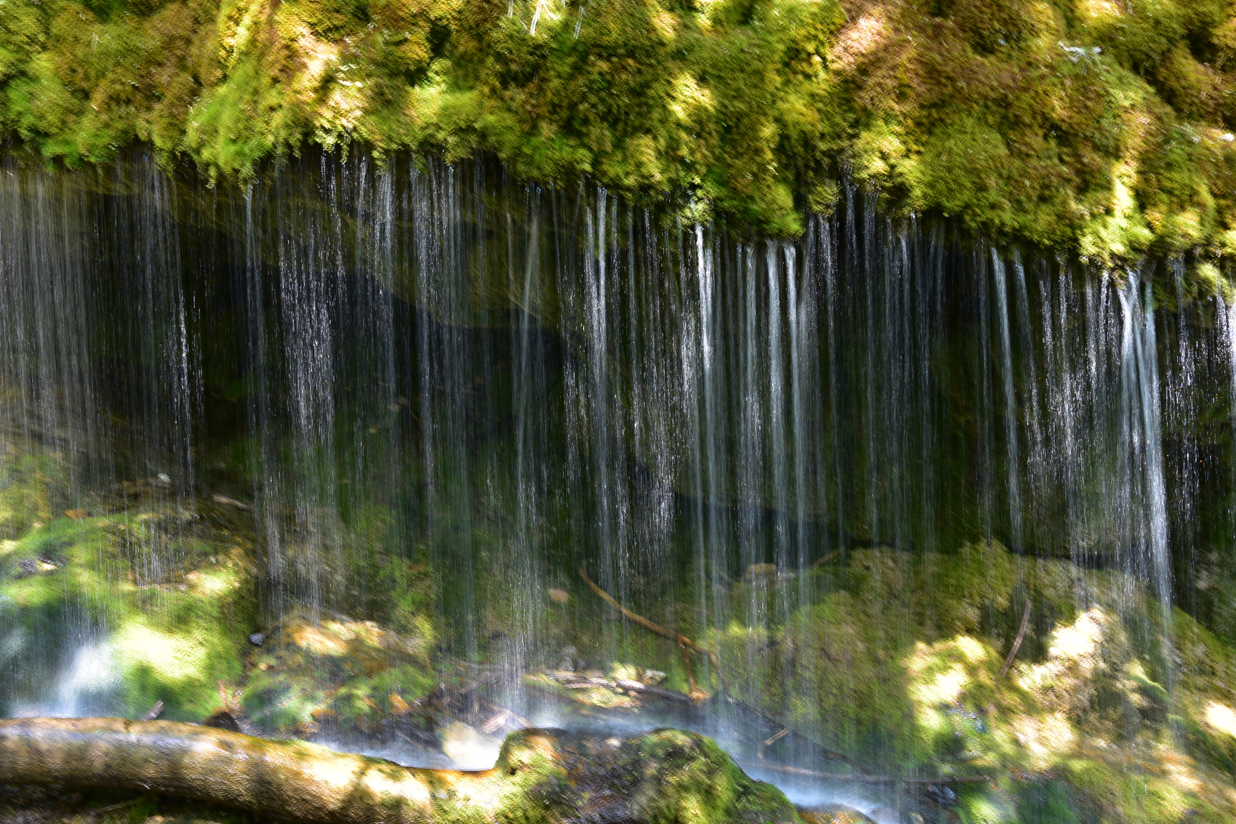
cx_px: 618
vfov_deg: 35.5
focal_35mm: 38
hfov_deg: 51.3
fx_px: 1287
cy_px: 412
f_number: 11
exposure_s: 1/4
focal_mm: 25
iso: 100
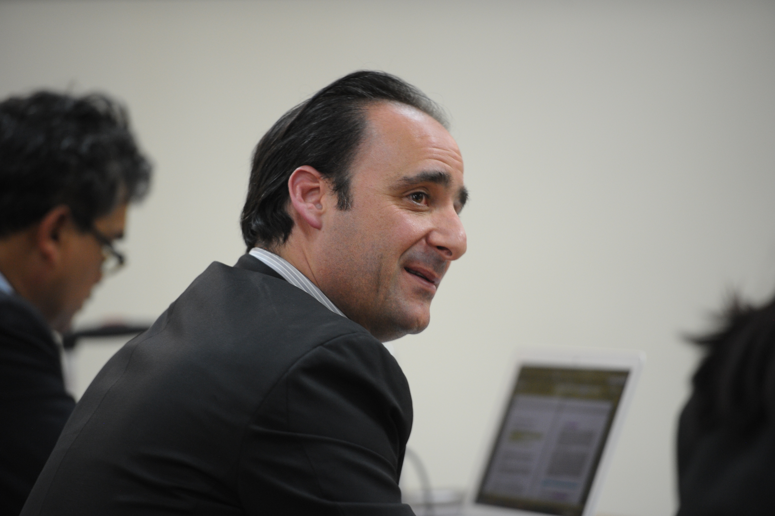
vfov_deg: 6.9
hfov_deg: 10.3
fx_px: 4303
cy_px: 258
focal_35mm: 200
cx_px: 388
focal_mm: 200
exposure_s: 1/100
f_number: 2.8
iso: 2000
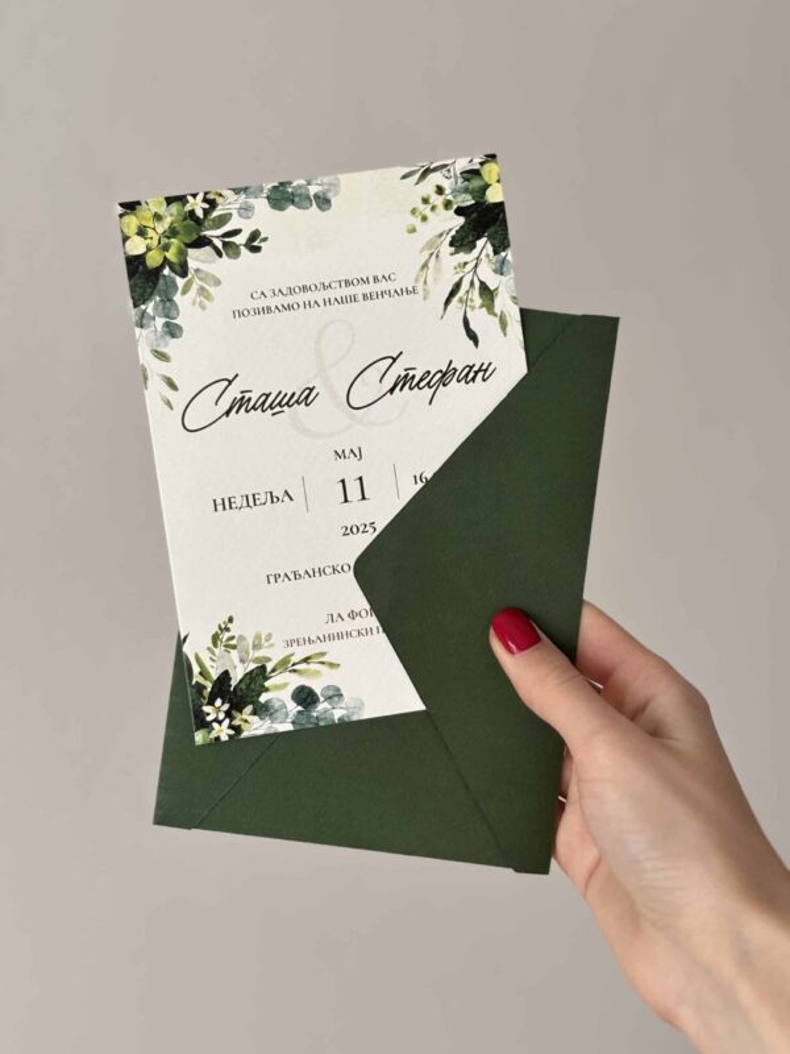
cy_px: 527
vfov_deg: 36.8
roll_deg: +0.0
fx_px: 1582
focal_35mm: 52
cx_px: 395
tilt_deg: -6.0
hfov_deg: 28.0
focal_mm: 5.96
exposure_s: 1/201
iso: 32
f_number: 1.6
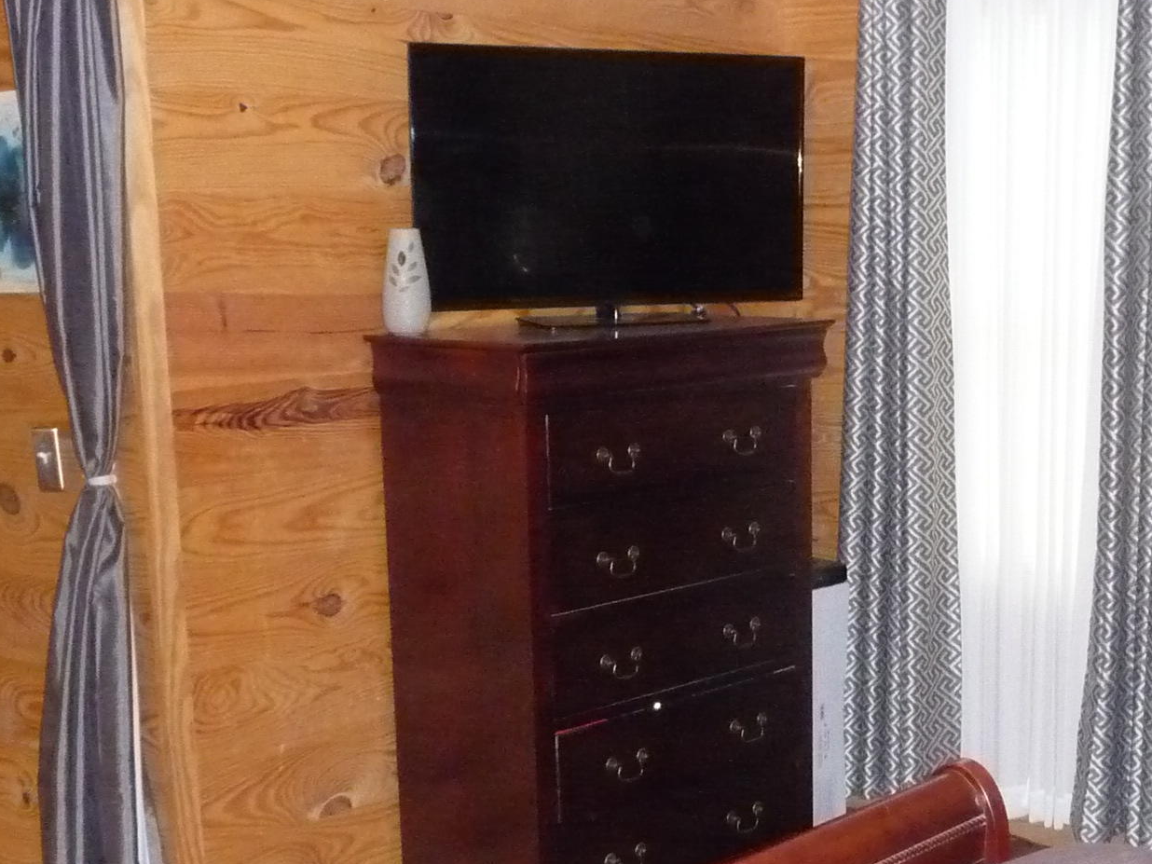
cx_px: 796
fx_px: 1930
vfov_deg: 25.0
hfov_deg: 32.9
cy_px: 628
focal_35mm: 58
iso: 1000
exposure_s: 1/30
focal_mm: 4.7
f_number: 3.3
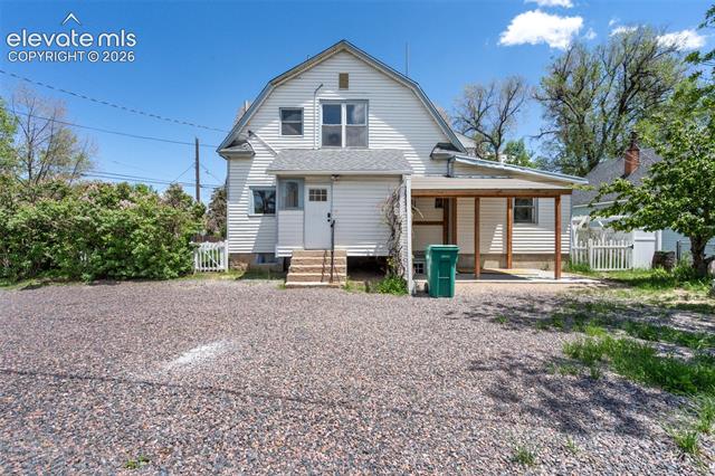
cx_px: 358
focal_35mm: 16
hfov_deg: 96.8
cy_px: 238
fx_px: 318
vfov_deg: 73.7
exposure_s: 1/320
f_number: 10
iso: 640
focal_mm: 16
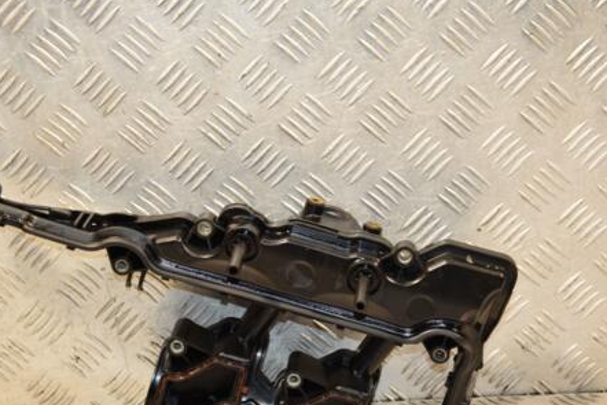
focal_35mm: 92
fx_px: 1546
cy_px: 269
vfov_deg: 14.9
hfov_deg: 22.2
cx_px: 295
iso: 800
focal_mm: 45
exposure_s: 1/200
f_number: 4.8
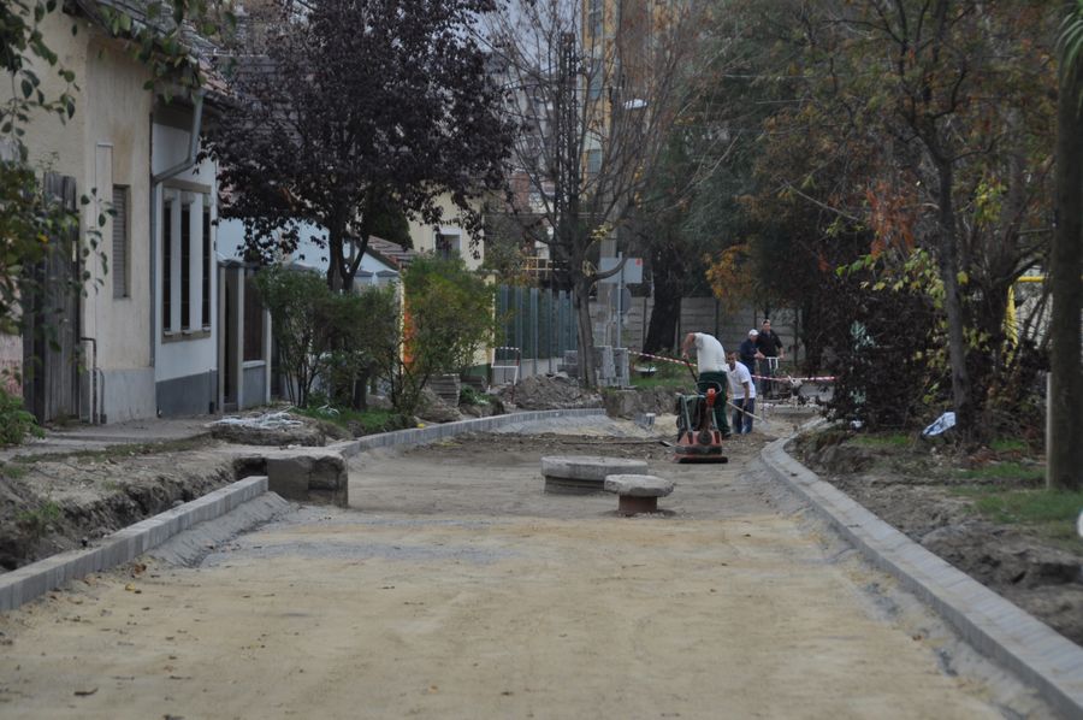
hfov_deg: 13.7
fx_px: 4508
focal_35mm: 150
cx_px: 542
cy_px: 360
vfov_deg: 9.1
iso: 320
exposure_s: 1/500
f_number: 5.6
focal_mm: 100
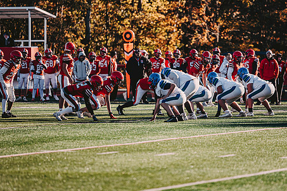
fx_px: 2041
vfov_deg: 5.4
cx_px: 175
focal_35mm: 256
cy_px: 86
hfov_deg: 8.0
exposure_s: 1/800
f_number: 2.8
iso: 160
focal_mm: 200
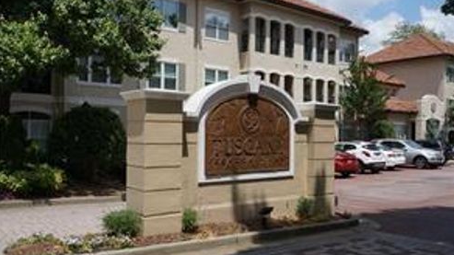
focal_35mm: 35
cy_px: 135
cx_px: 227
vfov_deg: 33.7
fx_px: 421
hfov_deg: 56.6
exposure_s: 1/160
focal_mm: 22
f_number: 16
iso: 200
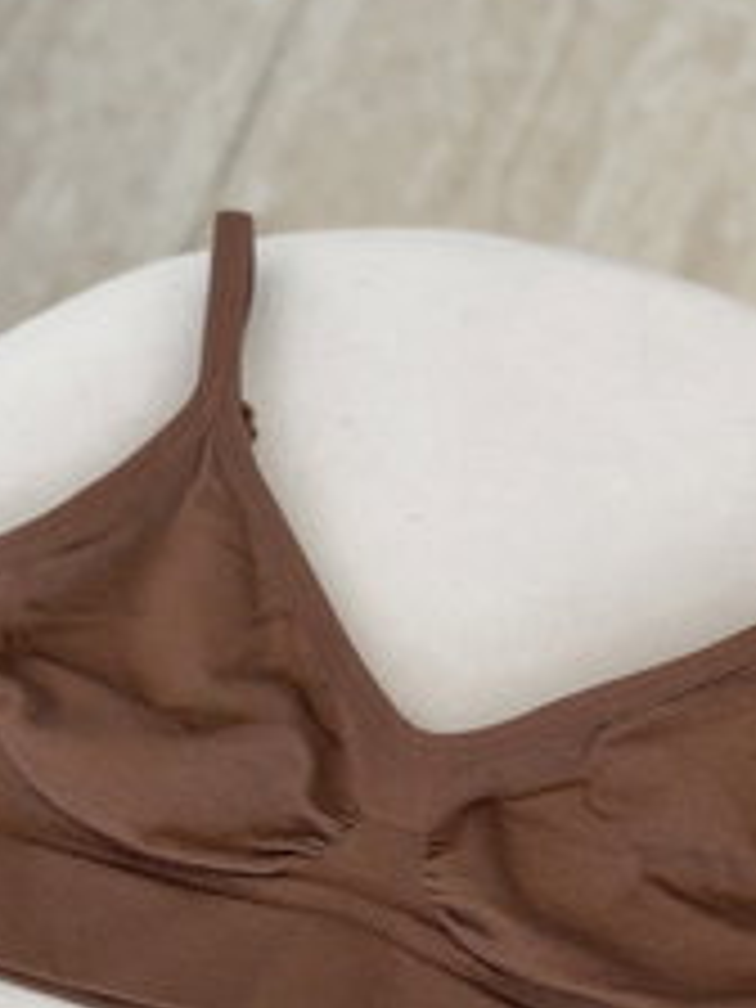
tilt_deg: -64.2
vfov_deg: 17.1
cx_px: 360
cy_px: 844
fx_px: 3320
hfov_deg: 13.0
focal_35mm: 114
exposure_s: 1/172
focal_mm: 6.86
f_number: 1.78
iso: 100
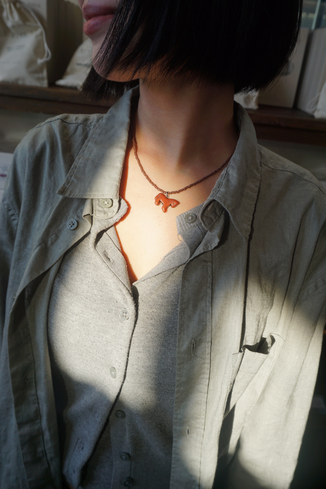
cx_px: 163
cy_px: 244
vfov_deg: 59.5
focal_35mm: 32
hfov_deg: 41.7
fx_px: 428
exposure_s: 1/80
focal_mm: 21
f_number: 5.6
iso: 100
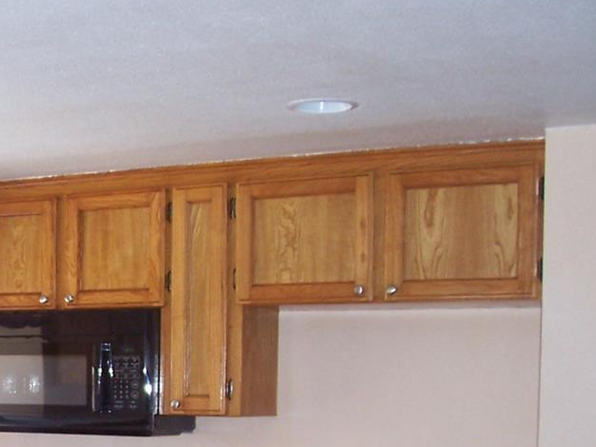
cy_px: 491
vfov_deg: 17.6
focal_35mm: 81
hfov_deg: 22.5
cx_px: -91
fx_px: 1394
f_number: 2.7
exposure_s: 1/60
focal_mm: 5.6
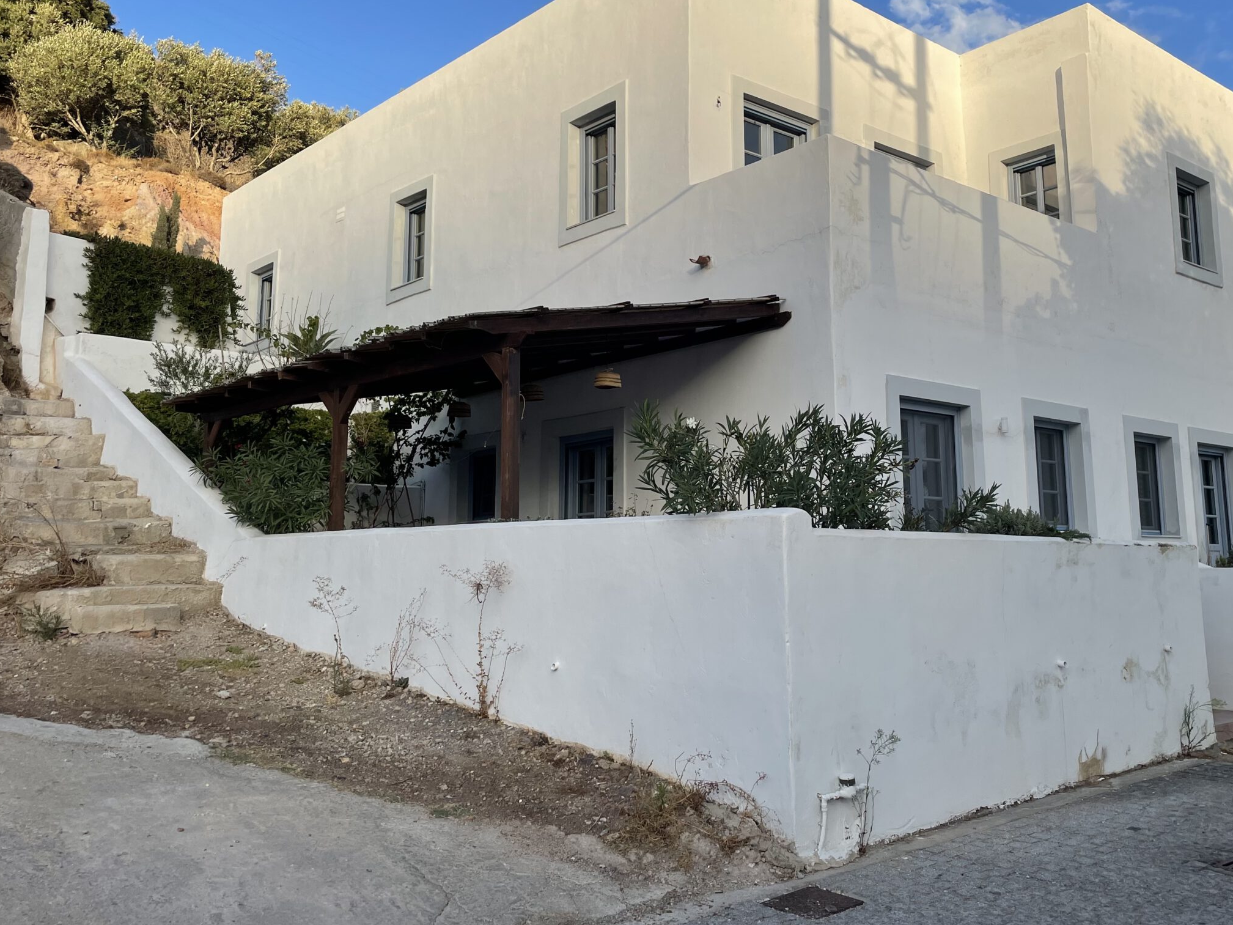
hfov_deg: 55.0
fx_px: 1176
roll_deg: +1.6
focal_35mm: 33
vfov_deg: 42.8
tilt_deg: +10.7
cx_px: 737
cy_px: 388
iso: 32
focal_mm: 4.2
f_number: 1.6
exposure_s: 1/1887
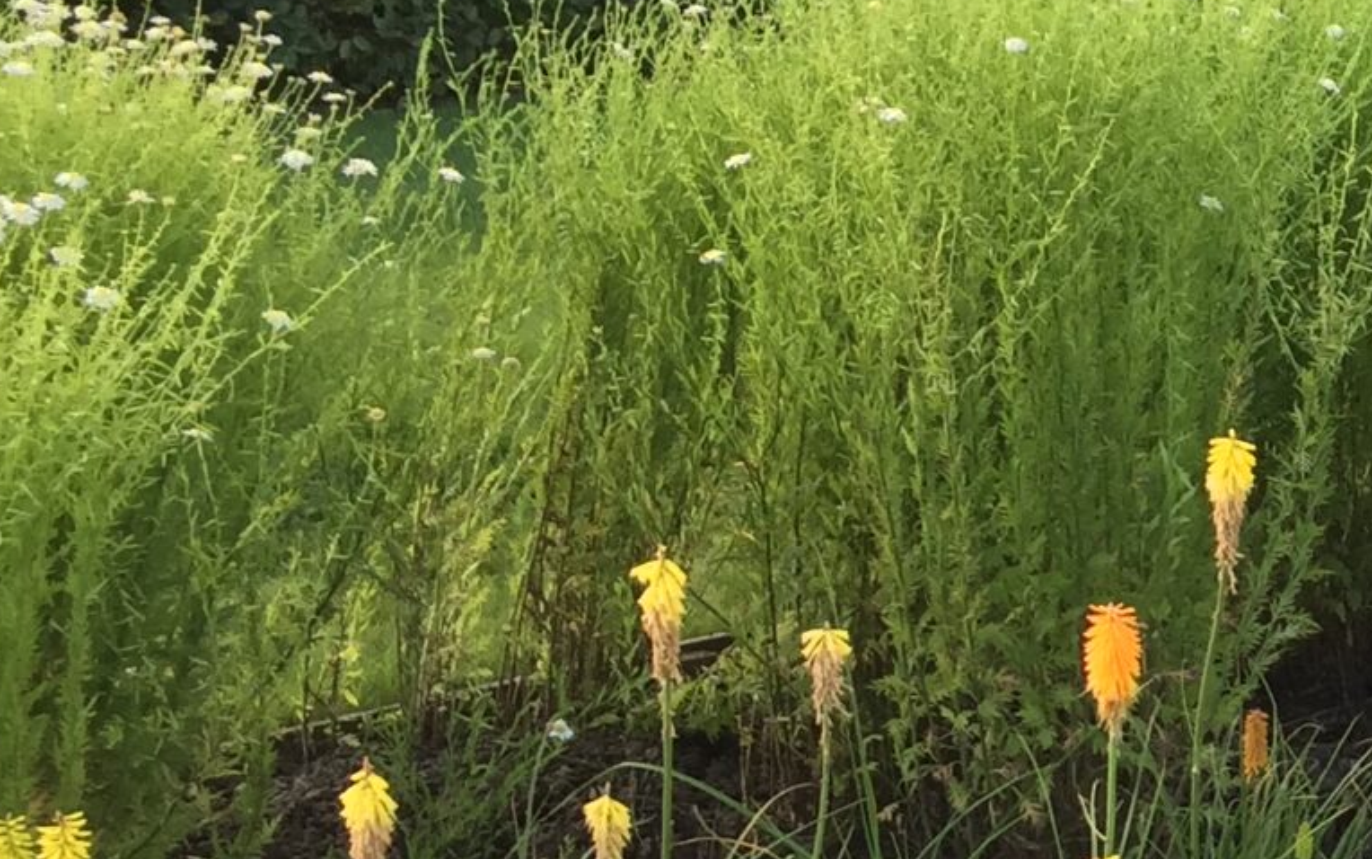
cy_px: 690
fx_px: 3852
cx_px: 2214
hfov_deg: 17.6
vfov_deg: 12.7
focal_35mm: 103
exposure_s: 1/233
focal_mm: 4.15
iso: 32
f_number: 2.2
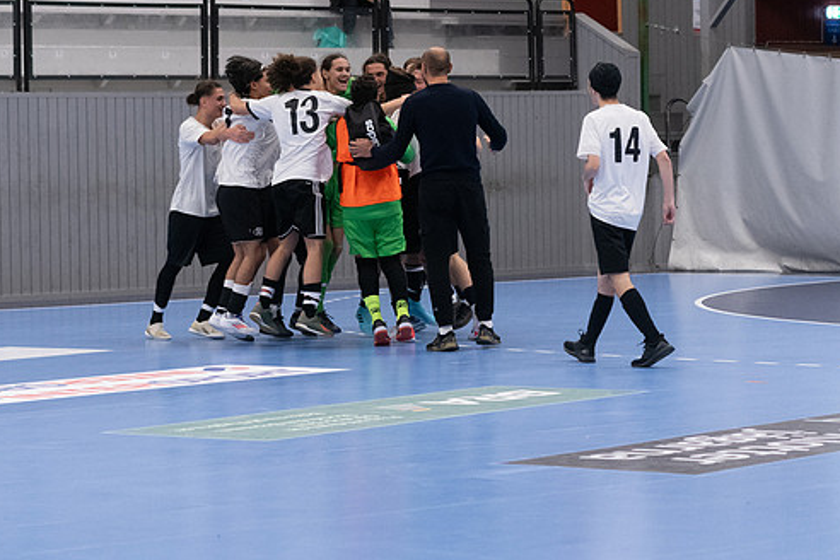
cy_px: 236
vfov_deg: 9.7
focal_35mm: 141
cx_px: 362
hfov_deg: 14.5
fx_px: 3290
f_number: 3.5
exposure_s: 1/500
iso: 5000
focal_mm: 78
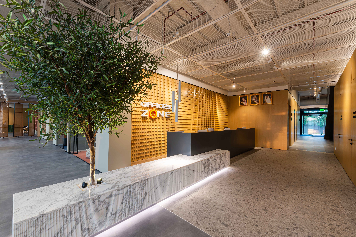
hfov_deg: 100.4
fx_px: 148
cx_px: 178
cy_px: 118
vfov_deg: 77.4
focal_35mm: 15
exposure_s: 1.3
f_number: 11
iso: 100
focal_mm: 15
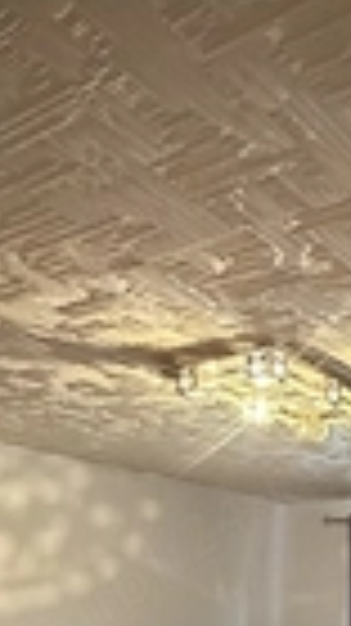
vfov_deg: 40.6
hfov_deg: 25.9
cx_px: 338
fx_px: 729
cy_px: 626
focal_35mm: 44
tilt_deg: -1.6
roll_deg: -2.2
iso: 1000
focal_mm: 2.22
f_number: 2.2
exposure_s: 1/50
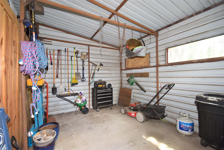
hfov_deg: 100.4
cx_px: 112
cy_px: 75
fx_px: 93
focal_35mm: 15
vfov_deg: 77.3
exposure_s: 1/125
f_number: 5.6
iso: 800
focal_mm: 10
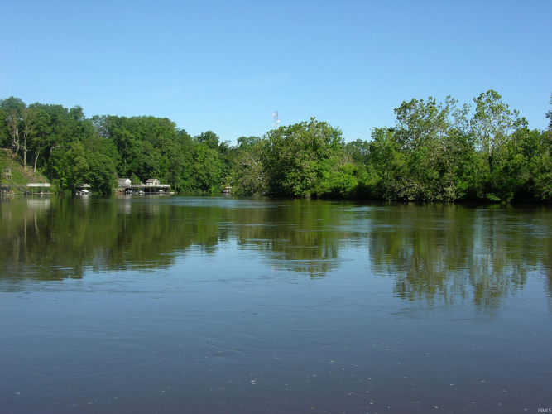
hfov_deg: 41.2
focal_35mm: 46
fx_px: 733
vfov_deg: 31.5
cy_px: 207
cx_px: 276
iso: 50
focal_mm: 11.6
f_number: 5.9
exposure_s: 1/231
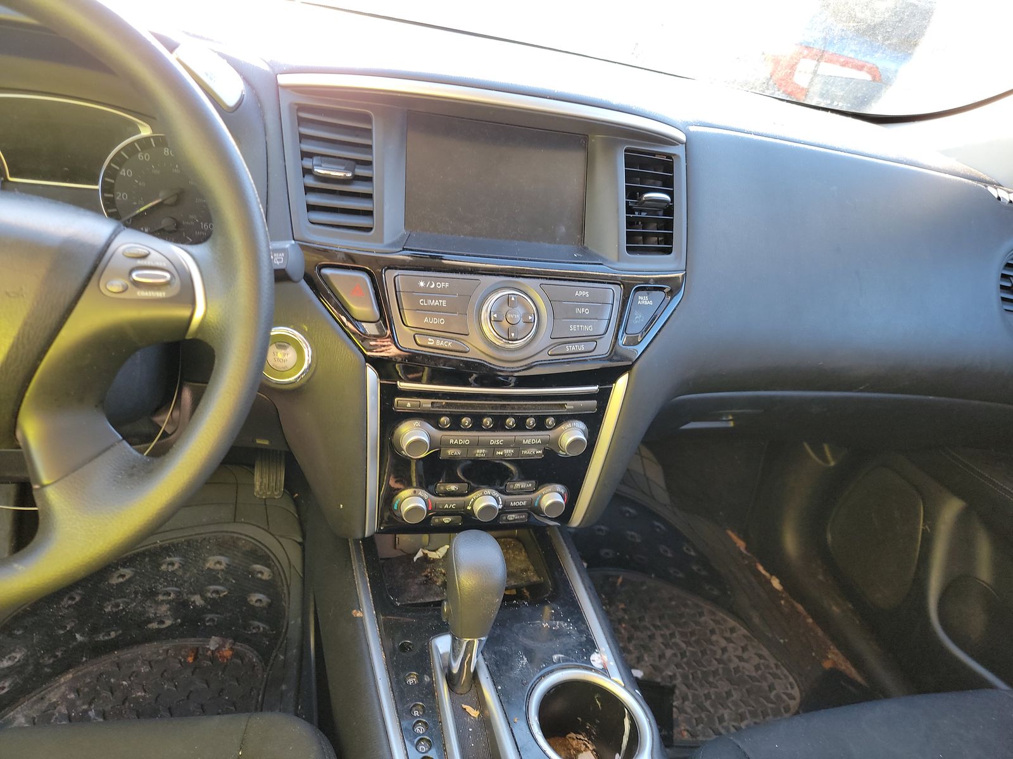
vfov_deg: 56.8
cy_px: 380
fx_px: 702
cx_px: 506
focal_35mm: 24
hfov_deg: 71.6
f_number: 1.8
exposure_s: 1/60
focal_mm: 6.7
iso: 193
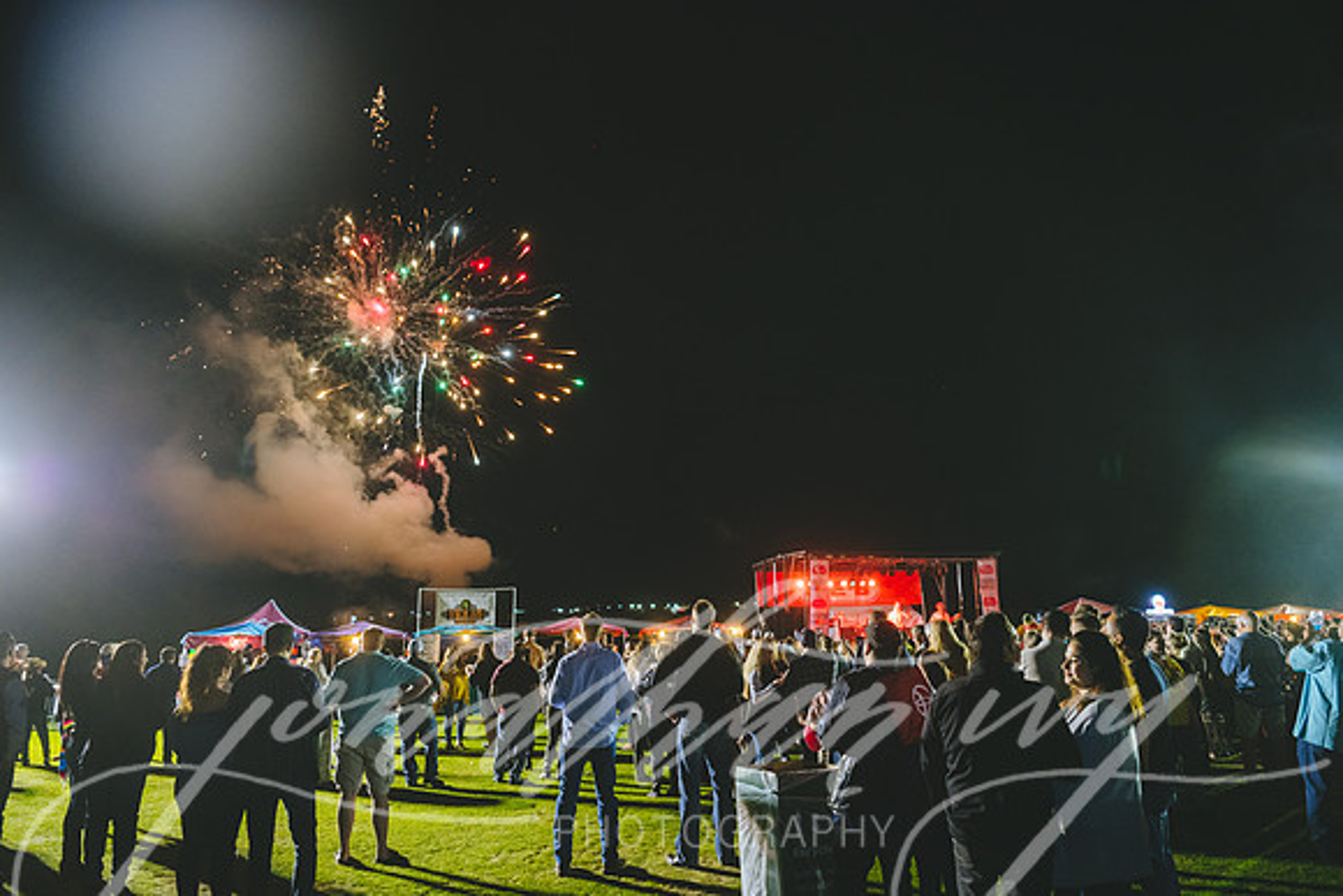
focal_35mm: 24
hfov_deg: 73.7
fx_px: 896
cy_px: 448
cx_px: 672
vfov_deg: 53.2
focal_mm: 24
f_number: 2.8
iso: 640
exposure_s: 1/60
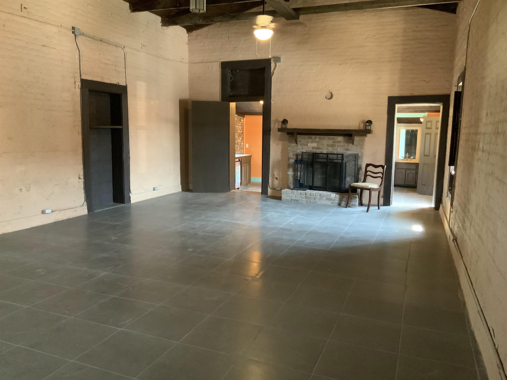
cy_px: 190
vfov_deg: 48.2
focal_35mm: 29
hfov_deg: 61.7
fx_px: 425
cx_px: 254
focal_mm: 3
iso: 400
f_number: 1.8
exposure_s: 1/30
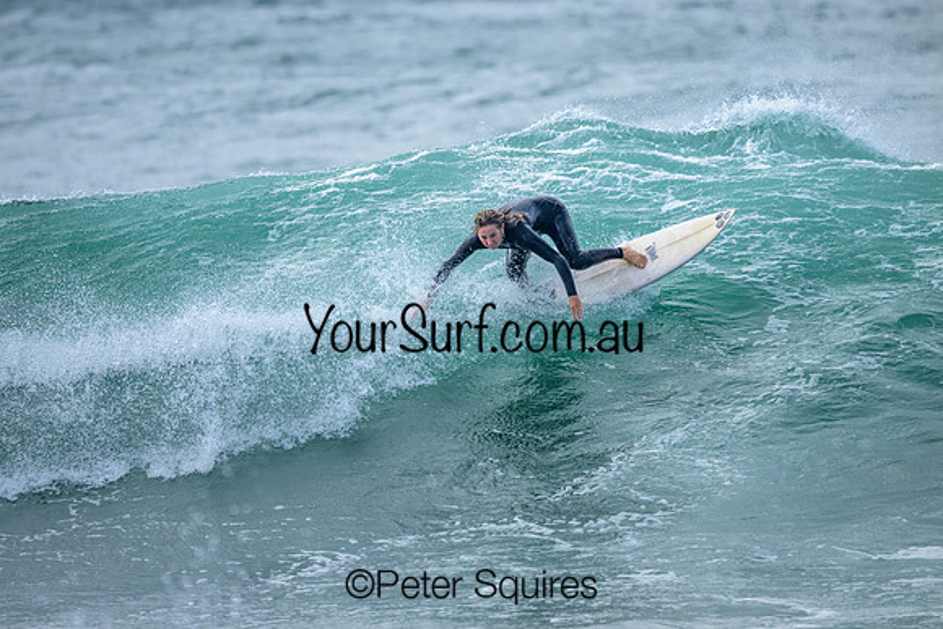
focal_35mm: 990
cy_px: 243
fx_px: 25941
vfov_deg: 1.4
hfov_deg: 2.1
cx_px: 426
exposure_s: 1/2000
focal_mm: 800
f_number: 6.3
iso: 320
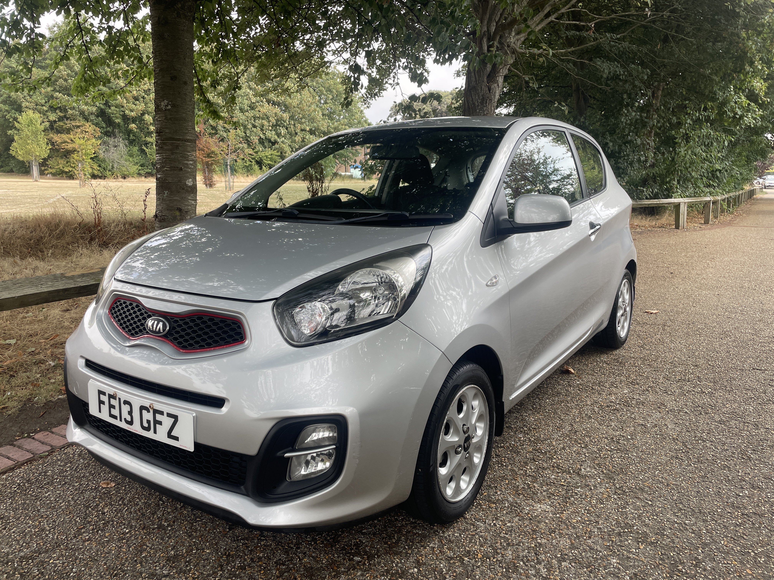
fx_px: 581
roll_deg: +1.9
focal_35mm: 26
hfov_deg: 67.3
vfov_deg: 53.1
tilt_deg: -9.6
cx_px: 387
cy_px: 290
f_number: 1.6
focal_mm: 4.2
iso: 32
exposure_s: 1/600
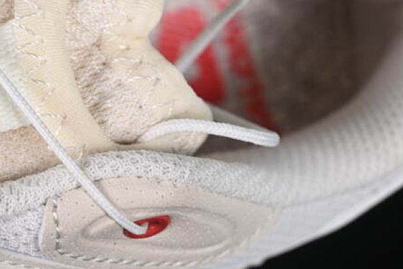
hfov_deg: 15.3
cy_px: 85
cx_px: 68
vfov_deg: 10.3
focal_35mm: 133
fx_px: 1489
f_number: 7.1
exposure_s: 1/80
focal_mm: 50
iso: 160
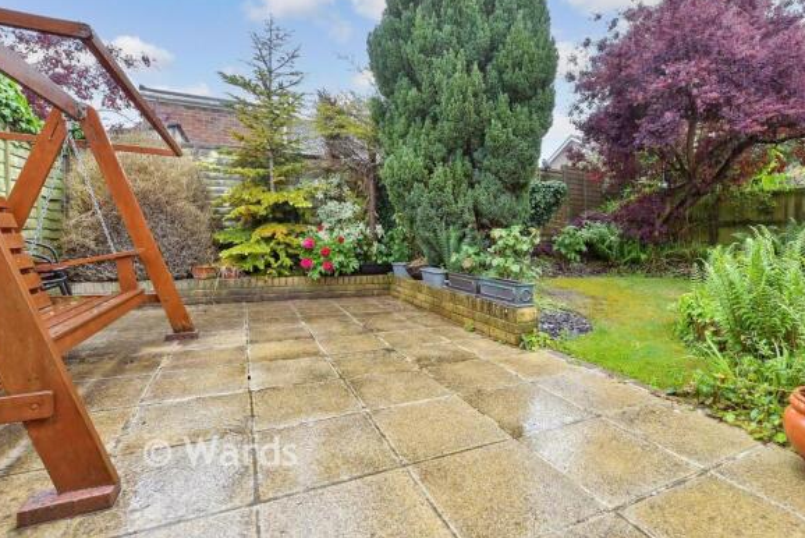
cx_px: 439
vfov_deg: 70.3
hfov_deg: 93.0
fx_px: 380
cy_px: 243
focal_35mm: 17
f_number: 8
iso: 400
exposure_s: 1/20
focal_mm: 10
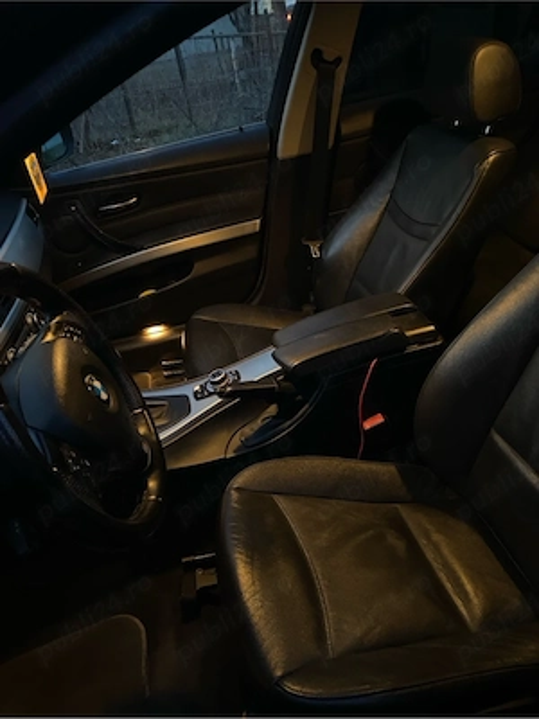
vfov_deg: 67.3
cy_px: 360
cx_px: 270
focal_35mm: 26
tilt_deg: -36.4
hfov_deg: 53.1
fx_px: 540
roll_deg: +8.2
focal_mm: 4.25
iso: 1600
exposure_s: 1/15
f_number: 1.8
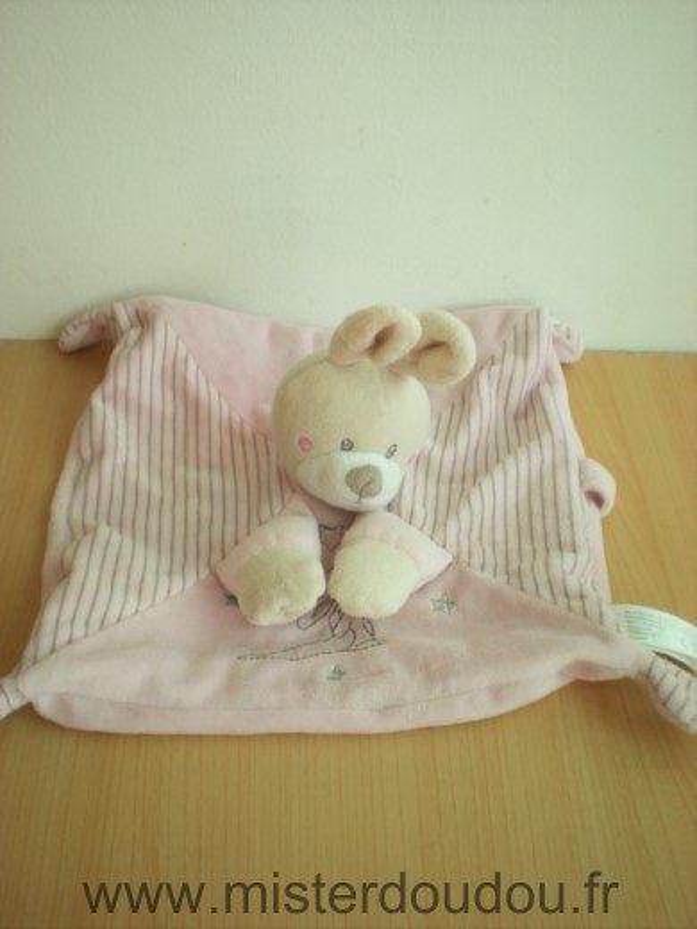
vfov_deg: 49.0
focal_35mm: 38
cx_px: 348
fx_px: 1020
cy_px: 464
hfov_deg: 37.7
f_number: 3.1
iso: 64
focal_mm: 6.3
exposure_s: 1/81.7
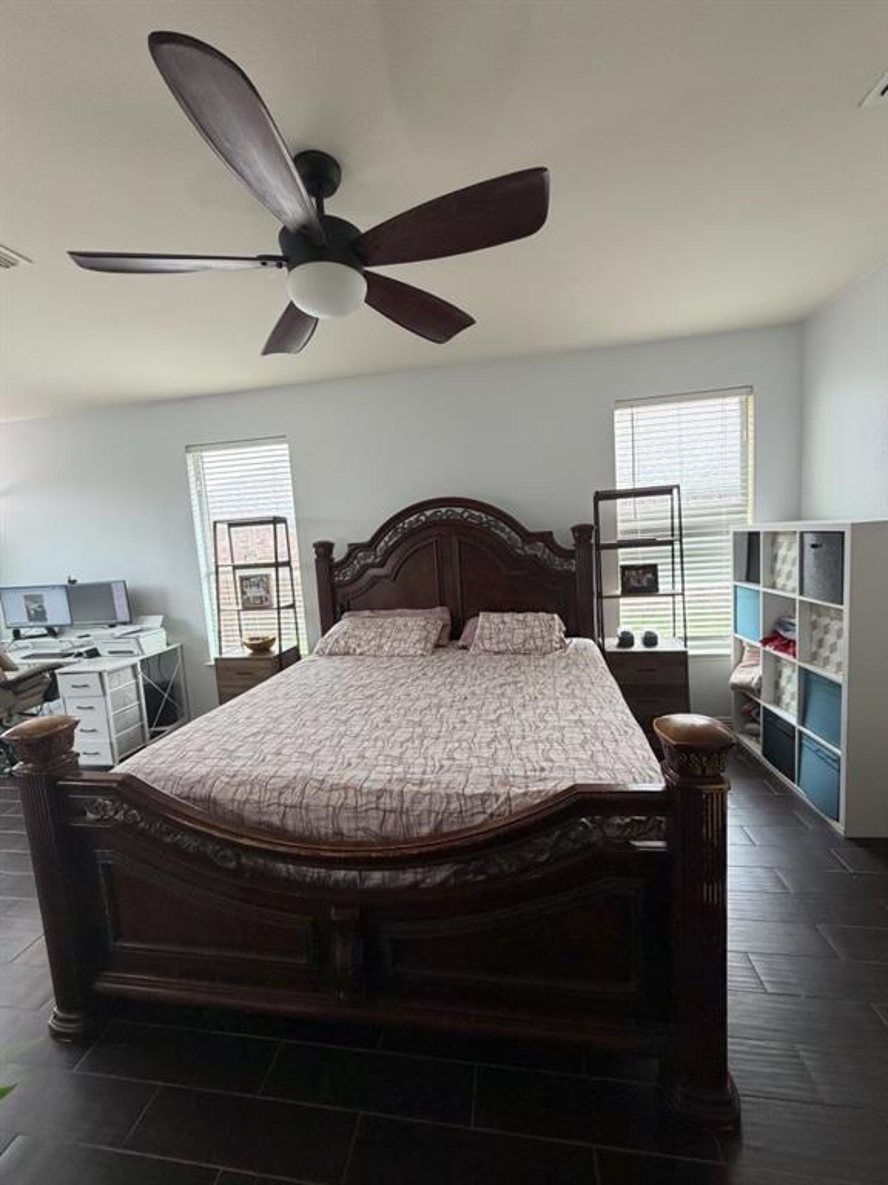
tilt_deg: -7.9
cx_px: 444
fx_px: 479
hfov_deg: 85.7
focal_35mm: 14
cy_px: 592
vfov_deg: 102.1
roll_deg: +5.6
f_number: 2.2
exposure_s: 1/120
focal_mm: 2.22
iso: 200
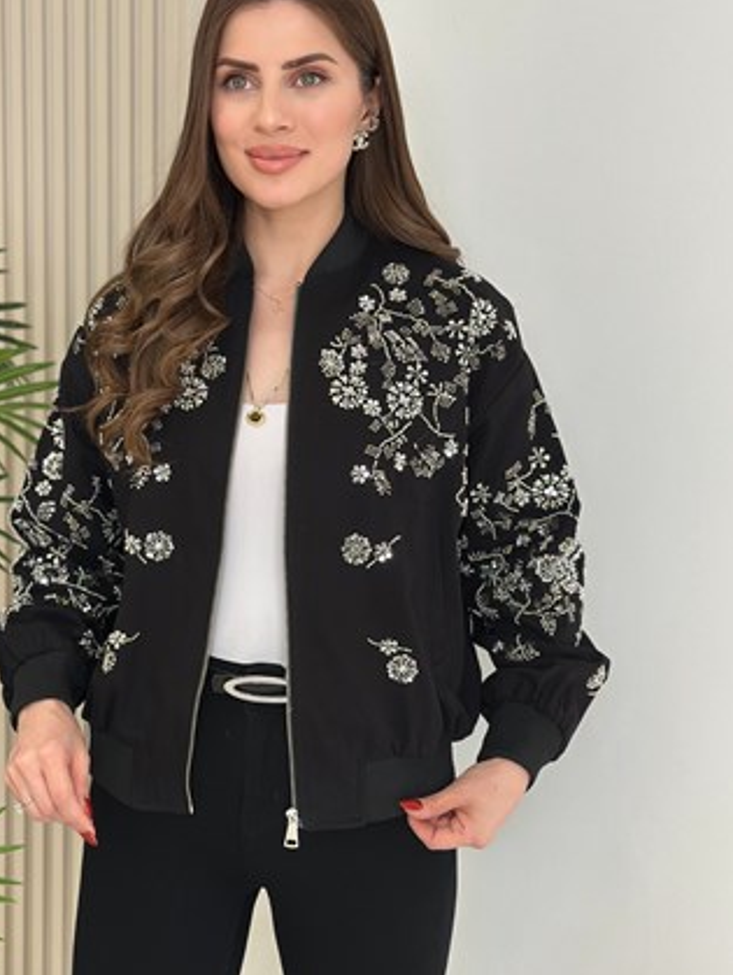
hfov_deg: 24.0
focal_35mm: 61
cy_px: 504
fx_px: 1720
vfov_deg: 31.7
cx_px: 300
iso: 80
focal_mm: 6.86
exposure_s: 1/215
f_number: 1.78
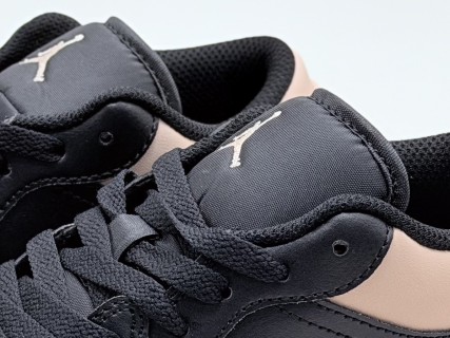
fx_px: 624
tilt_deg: -21.9
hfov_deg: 39.7
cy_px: 169
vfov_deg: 30.3
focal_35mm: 48
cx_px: 225
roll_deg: +0.4
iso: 64
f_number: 1.78
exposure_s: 1/523
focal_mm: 6.76
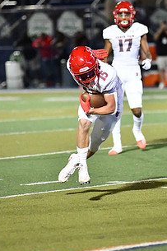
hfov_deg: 3.6
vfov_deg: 5.4
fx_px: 2654
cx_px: 110
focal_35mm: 381
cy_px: 116
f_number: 2.8
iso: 12800
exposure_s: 1/3200
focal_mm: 200
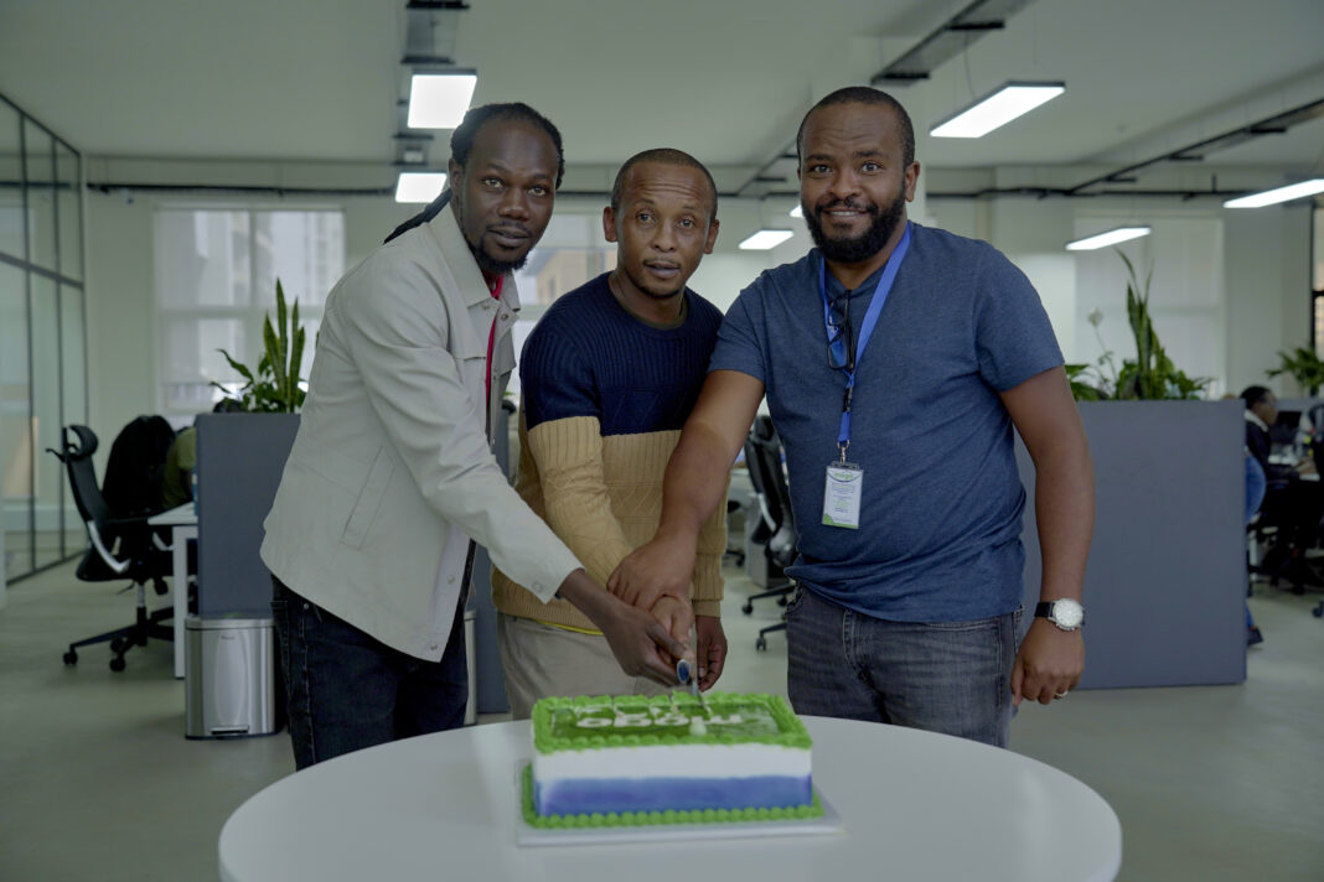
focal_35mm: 41
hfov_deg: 47.4
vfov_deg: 32.6
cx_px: 662
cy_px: 441
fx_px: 1508
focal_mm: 41
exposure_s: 1/100
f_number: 3.5
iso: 1000
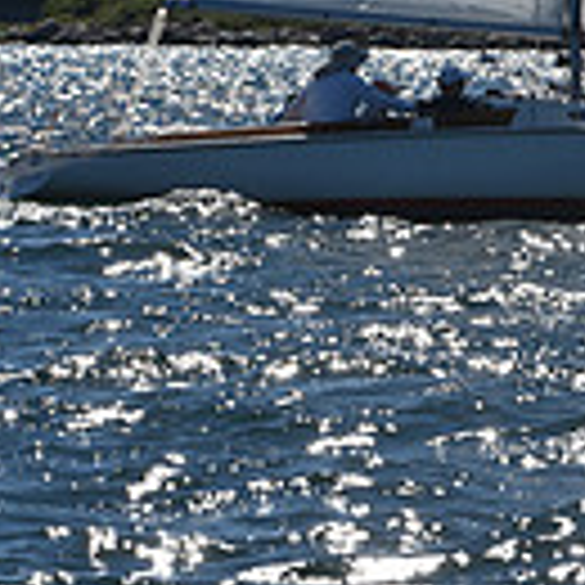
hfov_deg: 3.8
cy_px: -590
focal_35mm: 462
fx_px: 8833
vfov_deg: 3.8
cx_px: 493
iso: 250
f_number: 11
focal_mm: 122
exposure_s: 1/1250
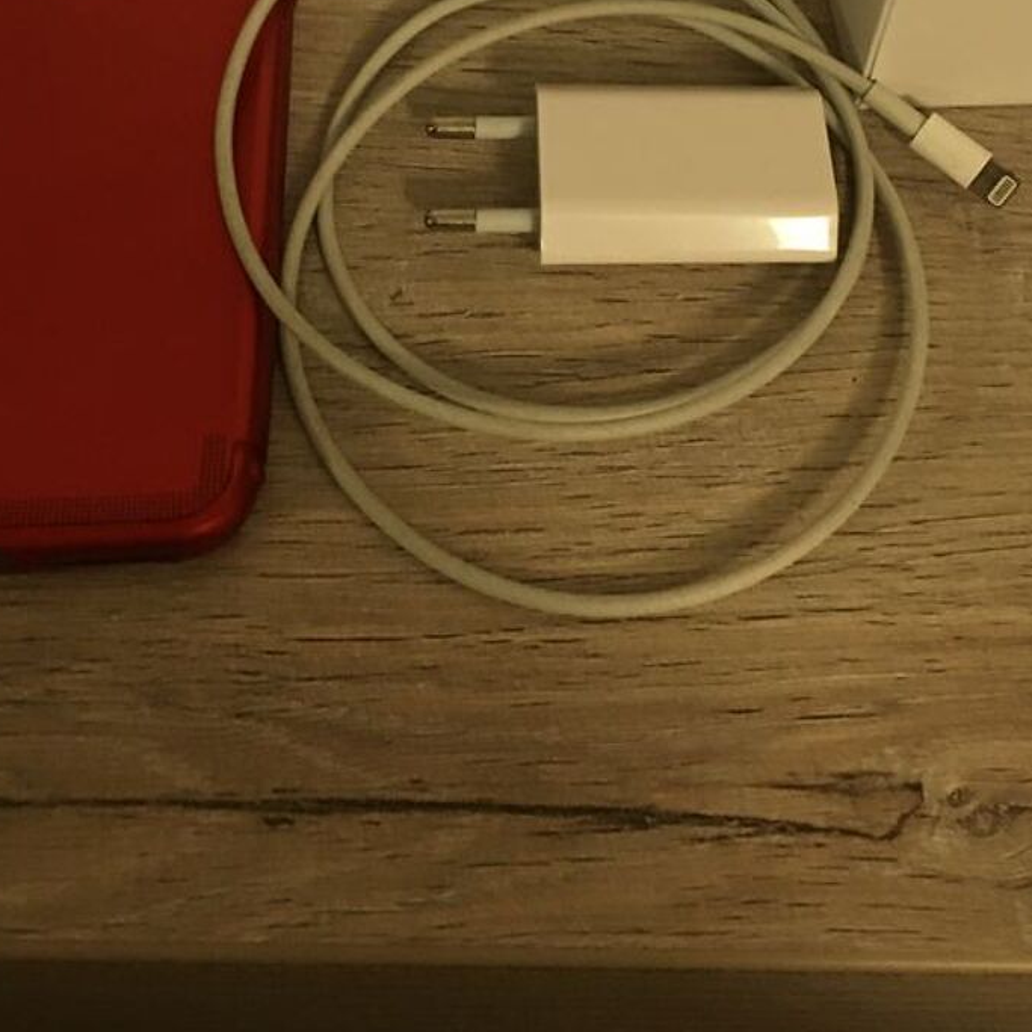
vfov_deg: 32.1
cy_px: 69
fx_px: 1686
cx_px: 541
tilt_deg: -49.5
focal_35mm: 50
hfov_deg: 34.0
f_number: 2.2
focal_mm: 4.15
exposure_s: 1/10
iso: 80
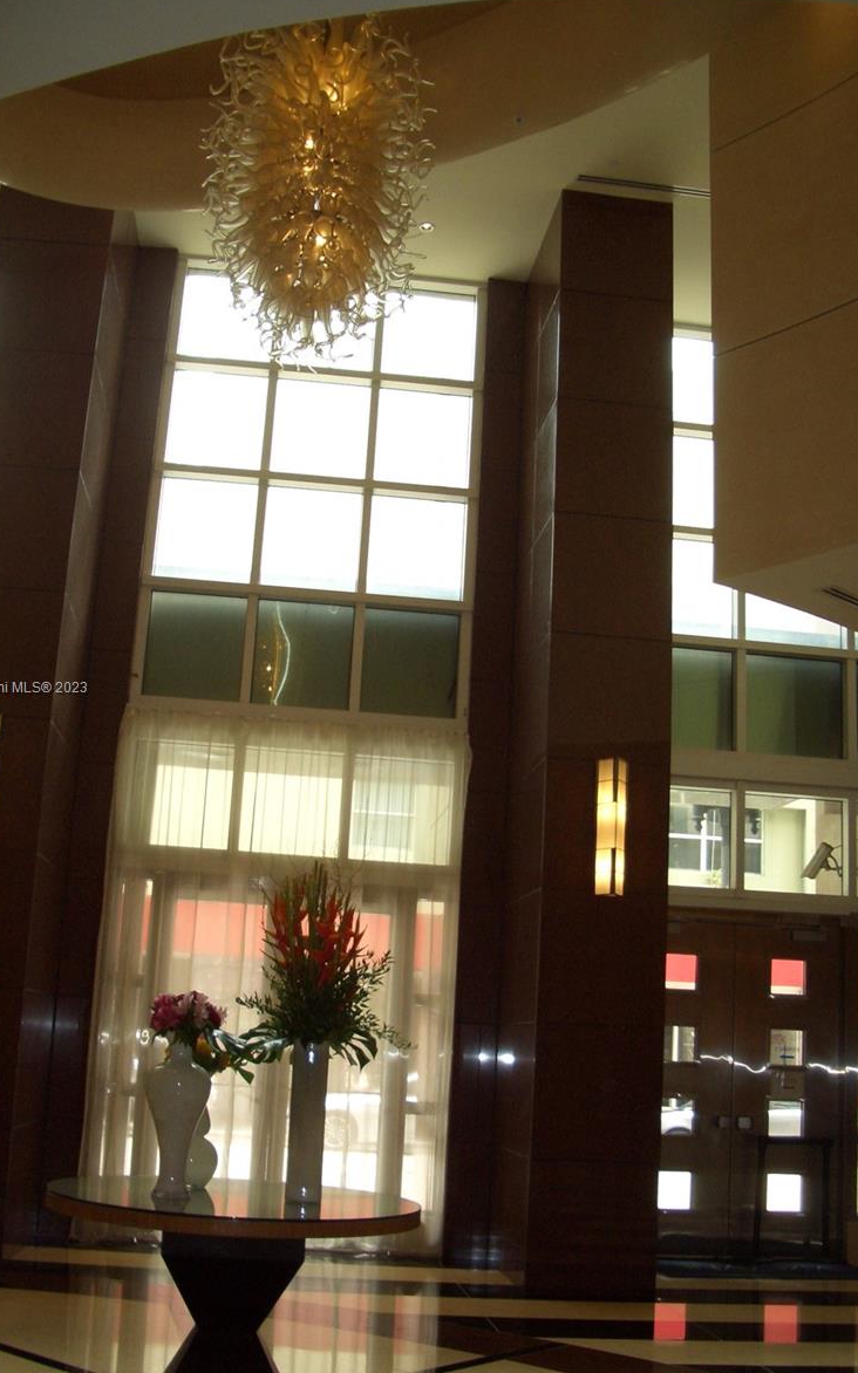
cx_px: 401
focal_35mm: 38
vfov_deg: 51.6
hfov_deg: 33.6
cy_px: 689
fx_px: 1422
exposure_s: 1/60
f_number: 2.6
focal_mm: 5.8
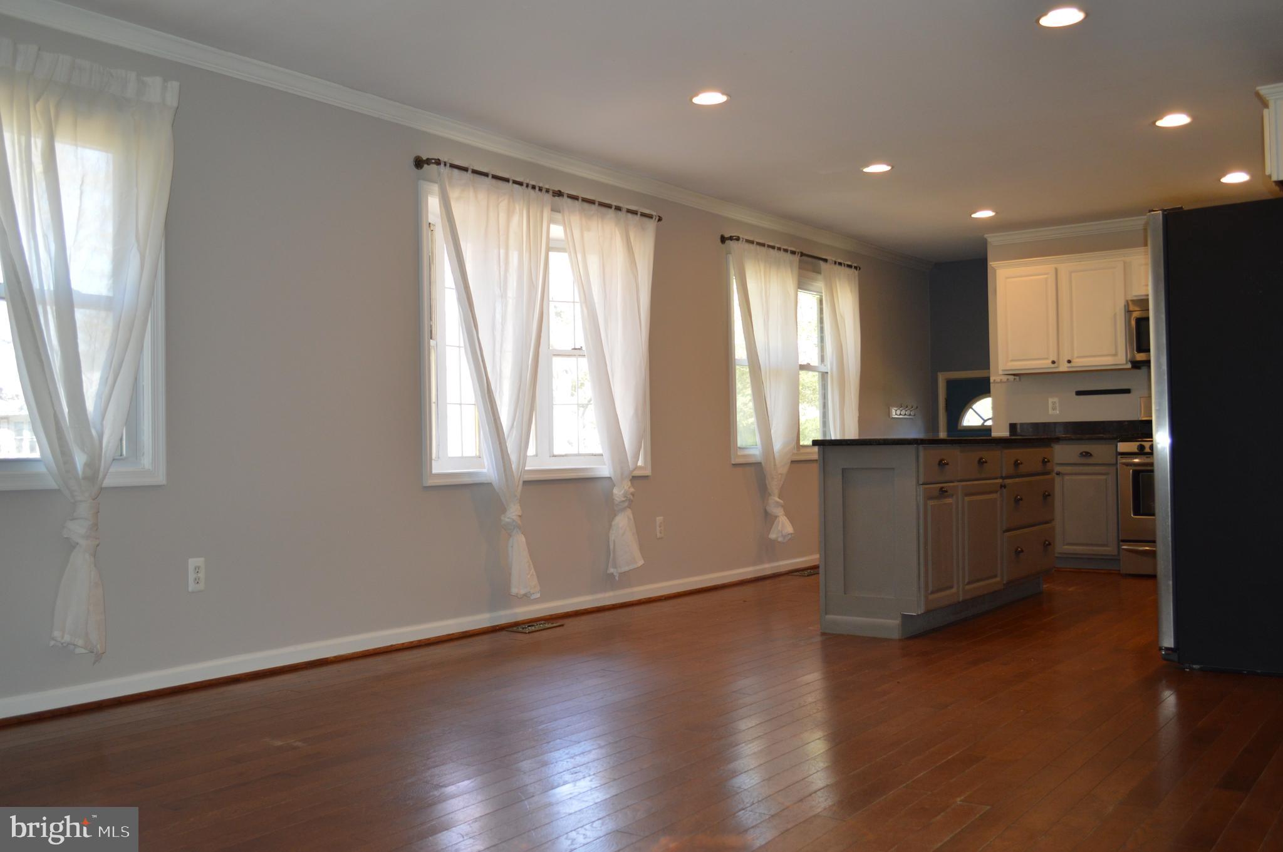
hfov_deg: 57.3
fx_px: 1175
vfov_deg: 39.9
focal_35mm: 33
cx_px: 642
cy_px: 426
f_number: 4
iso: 400
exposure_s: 1/80
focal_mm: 22
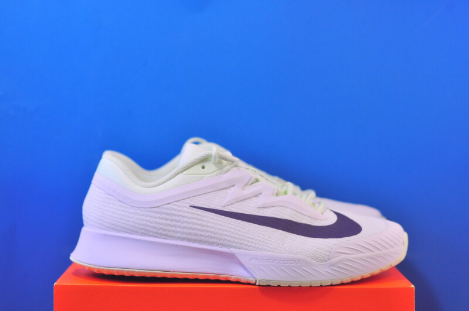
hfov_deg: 27.0
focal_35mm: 75
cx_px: 234
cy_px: 156
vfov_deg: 18.1
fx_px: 976
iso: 250
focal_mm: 50
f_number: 2.5
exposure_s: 1/320
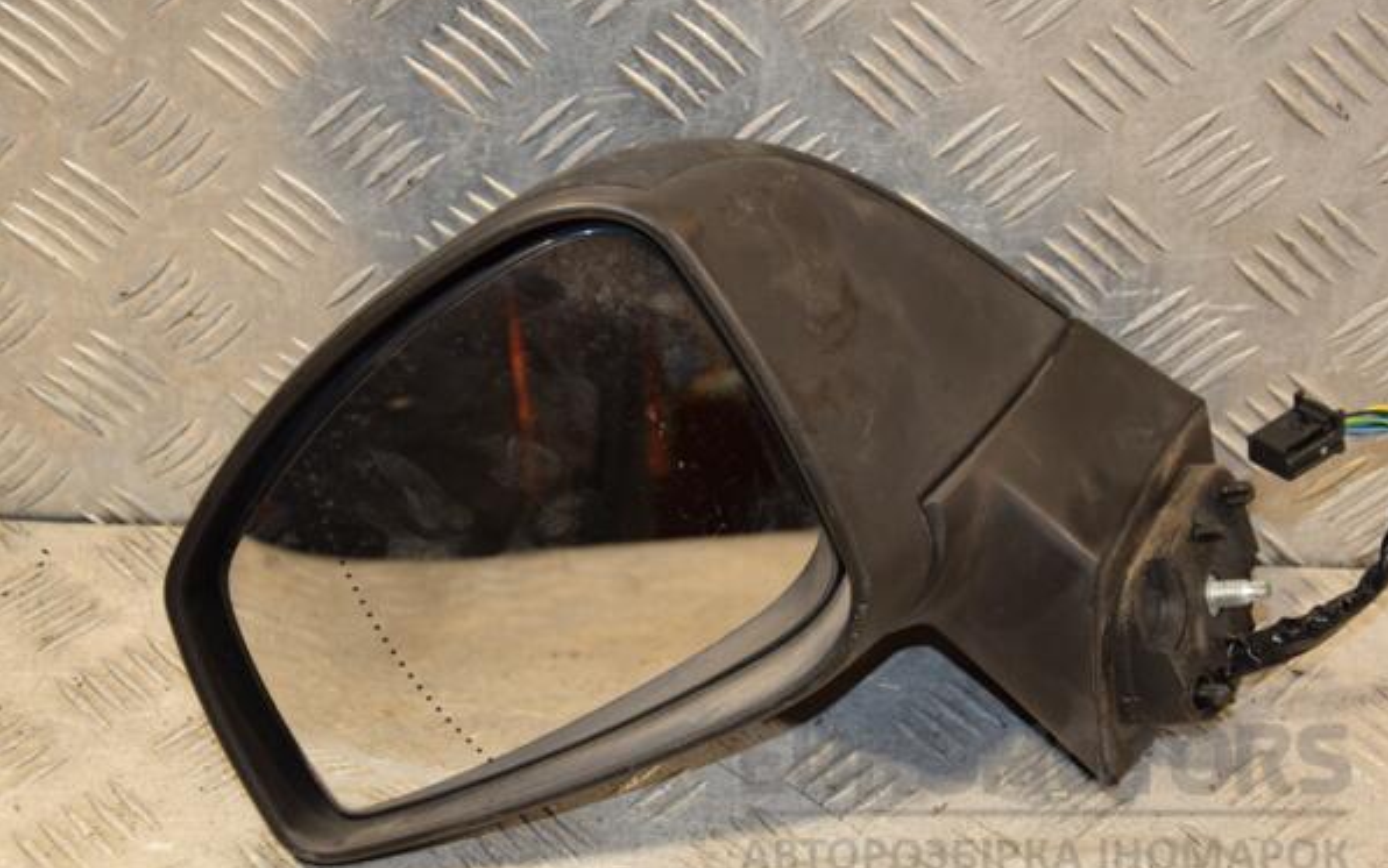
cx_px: 696
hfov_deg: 25.8
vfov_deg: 16.3
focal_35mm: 80
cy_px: 449
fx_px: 3027
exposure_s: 1/160
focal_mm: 52
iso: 800
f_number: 5
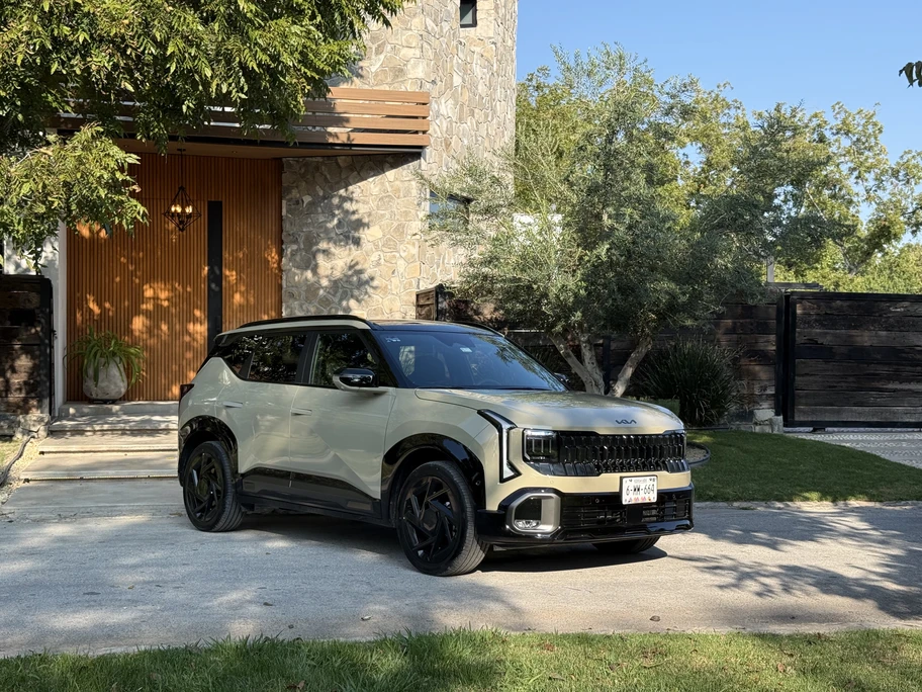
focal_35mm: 48
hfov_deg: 39.7
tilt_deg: -0.5
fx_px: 1278
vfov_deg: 30.3
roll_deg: -0.3
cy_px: 346
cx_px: 461
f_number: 1.78
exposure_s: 1/2088
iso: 64
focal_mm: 6.76
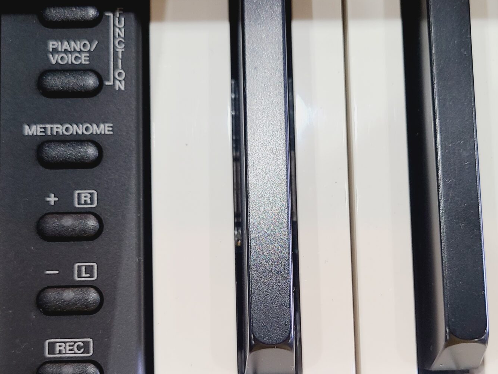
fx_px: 719
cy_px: 254
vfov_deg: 28.9
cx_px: 263
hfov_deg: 38.2
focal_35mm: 50
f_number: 1.8
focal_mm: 5.4
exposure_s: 1/50
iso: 100
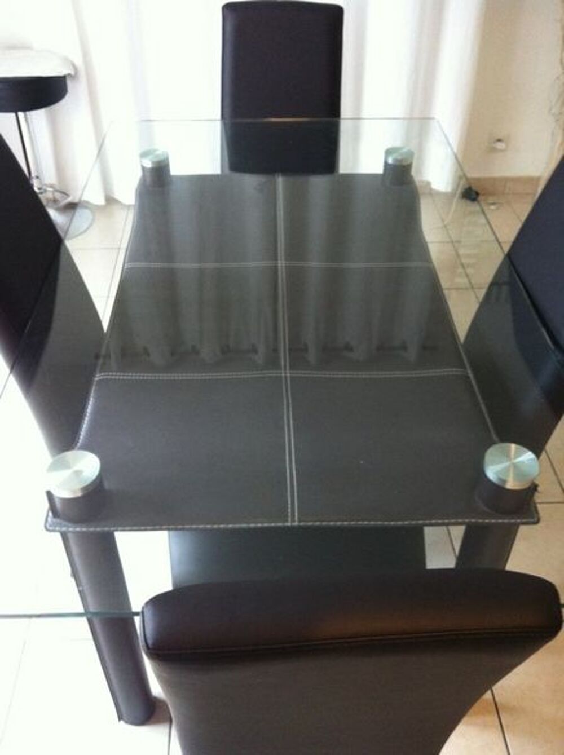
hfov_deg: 40.6
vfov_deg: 52.7
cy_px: 378
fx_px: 762
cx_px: 282
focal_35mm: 35
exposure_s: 1/15
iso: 250
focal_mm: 3.85
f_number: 2.8
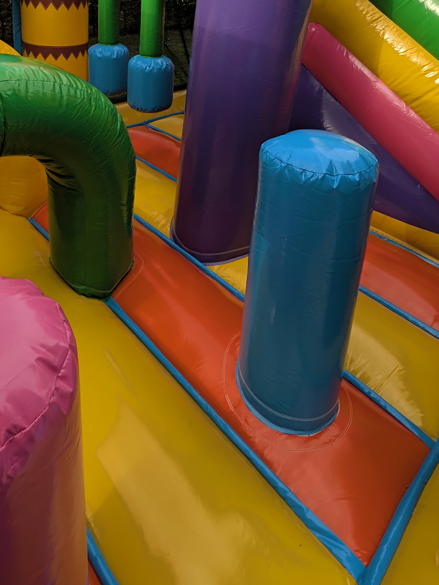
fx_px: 389
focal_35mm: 23
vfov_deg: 64.9
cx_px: 148
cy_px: 90
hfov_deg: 57.7
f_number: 1.7
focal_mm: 2.02
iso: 37
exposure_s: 1/1773
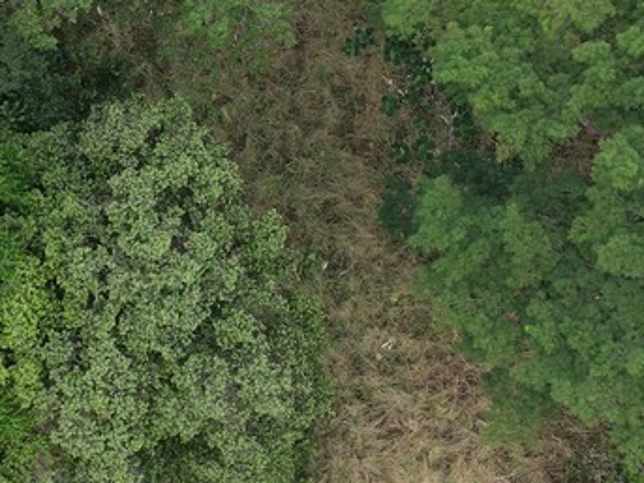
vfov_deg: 26.0
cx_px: 223
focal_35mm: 56
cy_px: 179
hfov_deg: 34.1
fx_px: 1041
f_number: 1.8
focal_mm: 8.67
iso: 100
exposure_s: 1/500
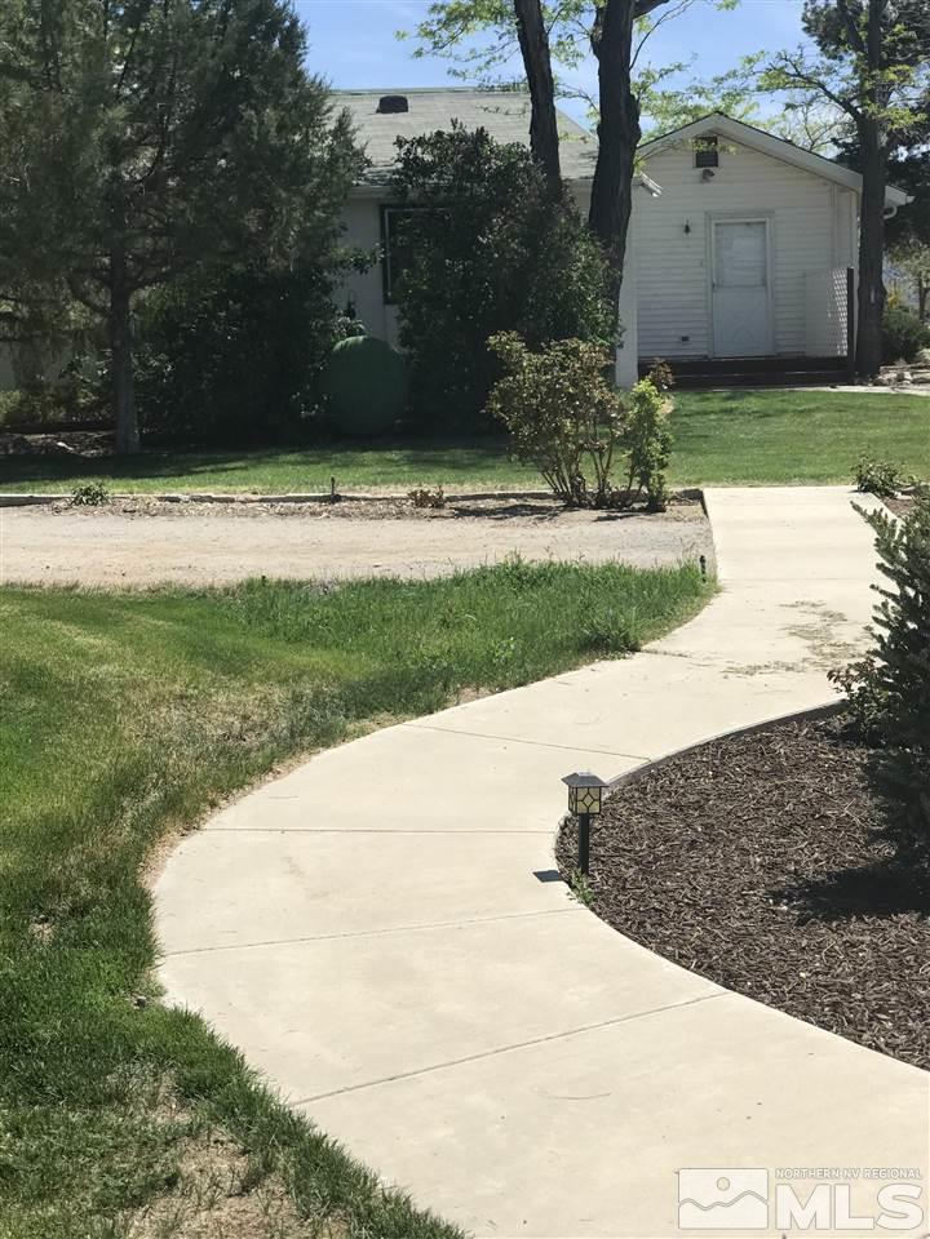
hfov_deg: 25.7
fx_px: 2042
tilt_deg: -8.3
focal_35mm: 57
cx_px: 465
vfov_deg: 33.8
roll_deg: +3.0
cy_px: 620
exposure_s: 1/1168
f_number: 2.8
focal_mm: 6.6
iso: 20
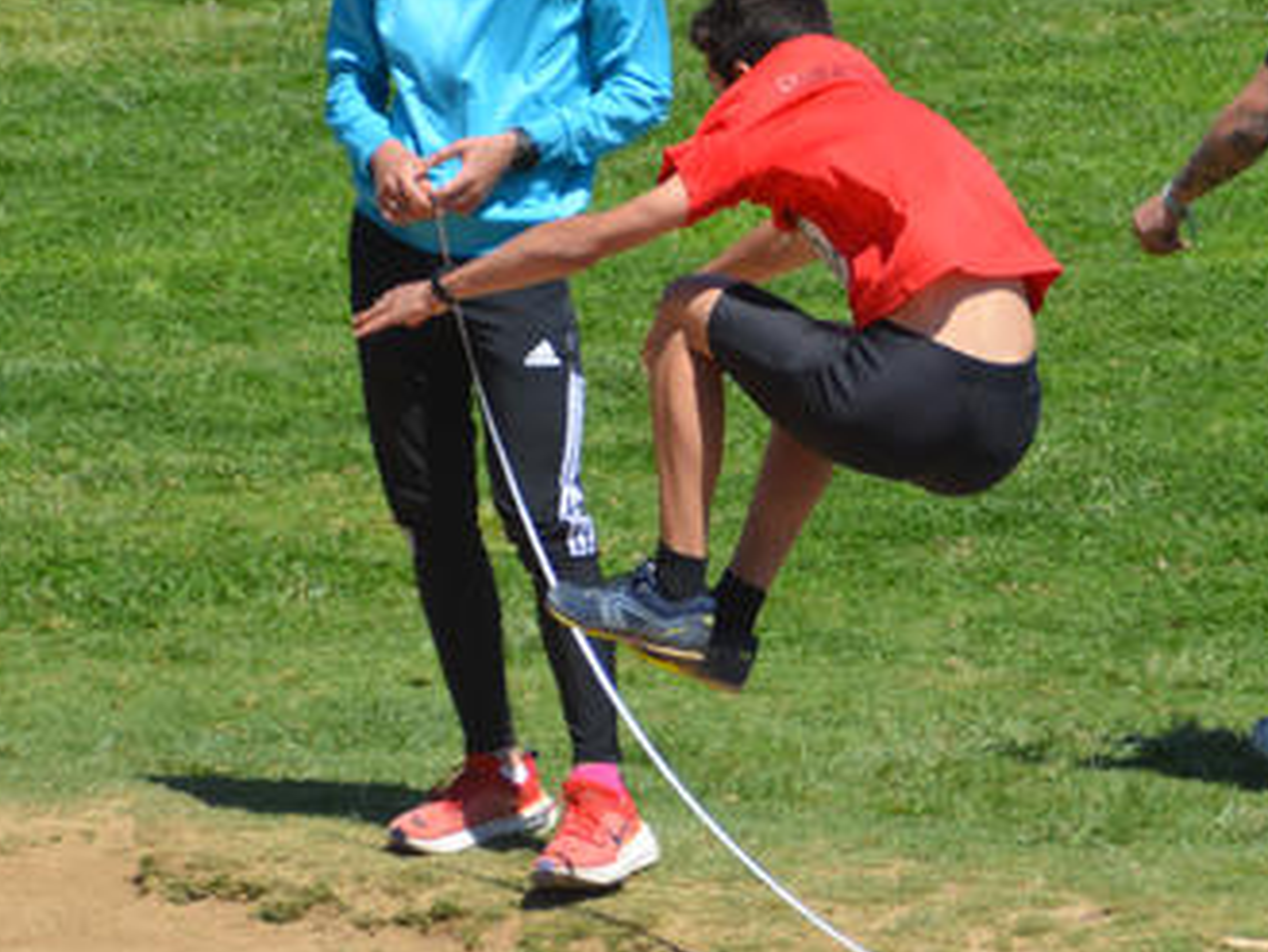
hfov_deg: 2.5
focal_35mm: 788
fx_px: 28875
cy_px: 489
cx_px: 594
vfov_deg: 1.9
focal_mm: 200
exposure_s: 1/2000
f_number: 7.1
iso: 400
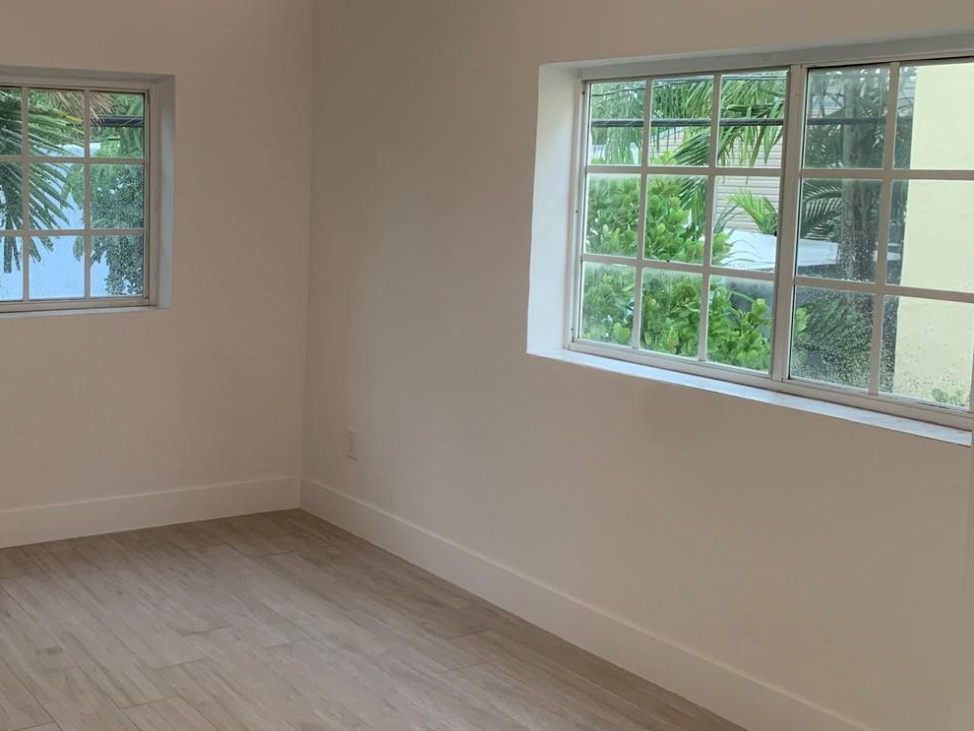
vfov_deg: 34.3
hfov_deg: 43.1
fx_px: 1182
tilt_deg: -6.2
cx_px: 224
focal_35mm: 42
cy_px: 295
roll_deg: -0.9
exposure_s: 1/60
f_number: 1.8
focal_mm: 4.25
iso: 100
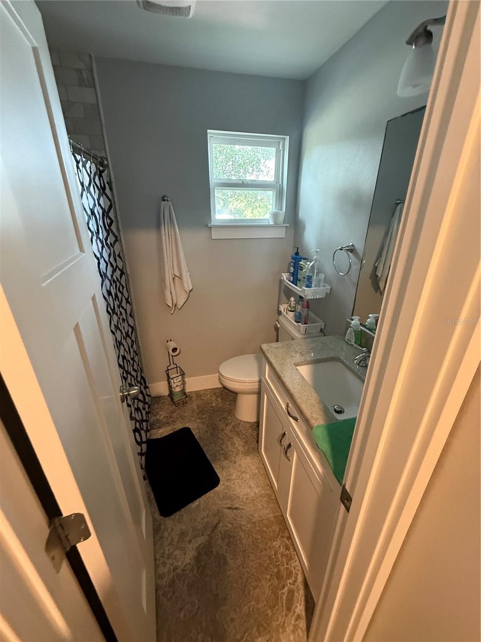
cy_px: 321
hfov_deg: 85.7
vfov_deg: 102.1
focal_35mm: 14
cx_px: 240
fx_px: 259
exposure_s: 1/60
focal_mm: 2.22
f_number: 2.2
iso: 640
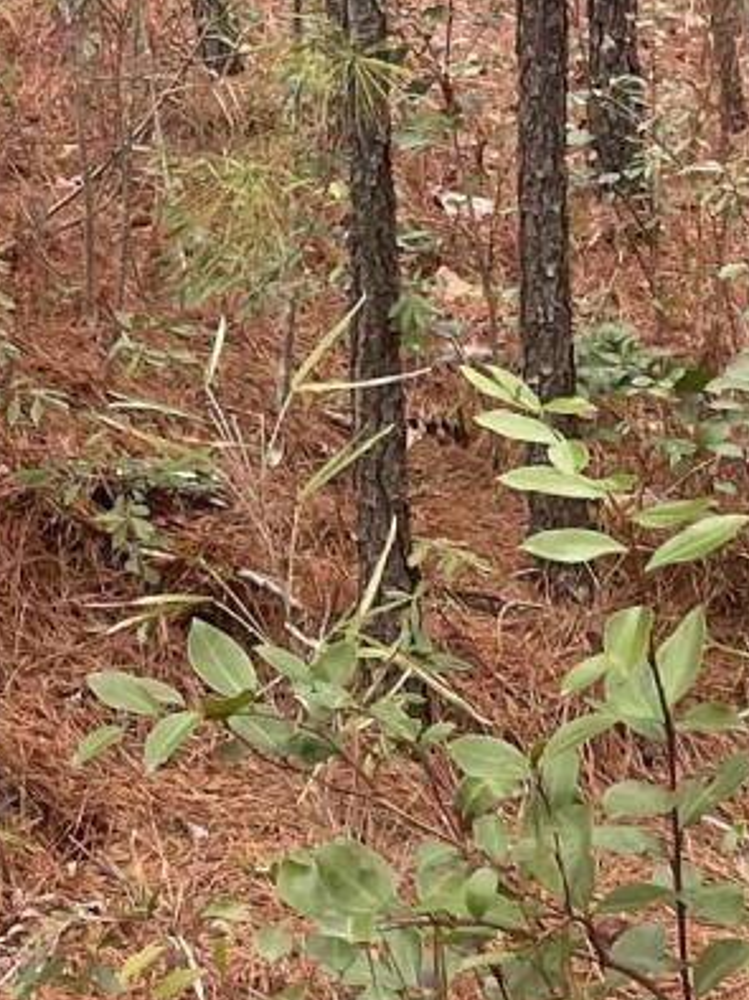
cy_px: -211
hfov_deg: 11.5
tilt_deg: -5.4
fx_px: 3668
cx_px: -41
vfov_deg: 15.0
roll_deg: +1.3
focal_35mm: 127
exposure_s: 1/121
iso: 80
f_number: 1.6
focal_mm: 5.1
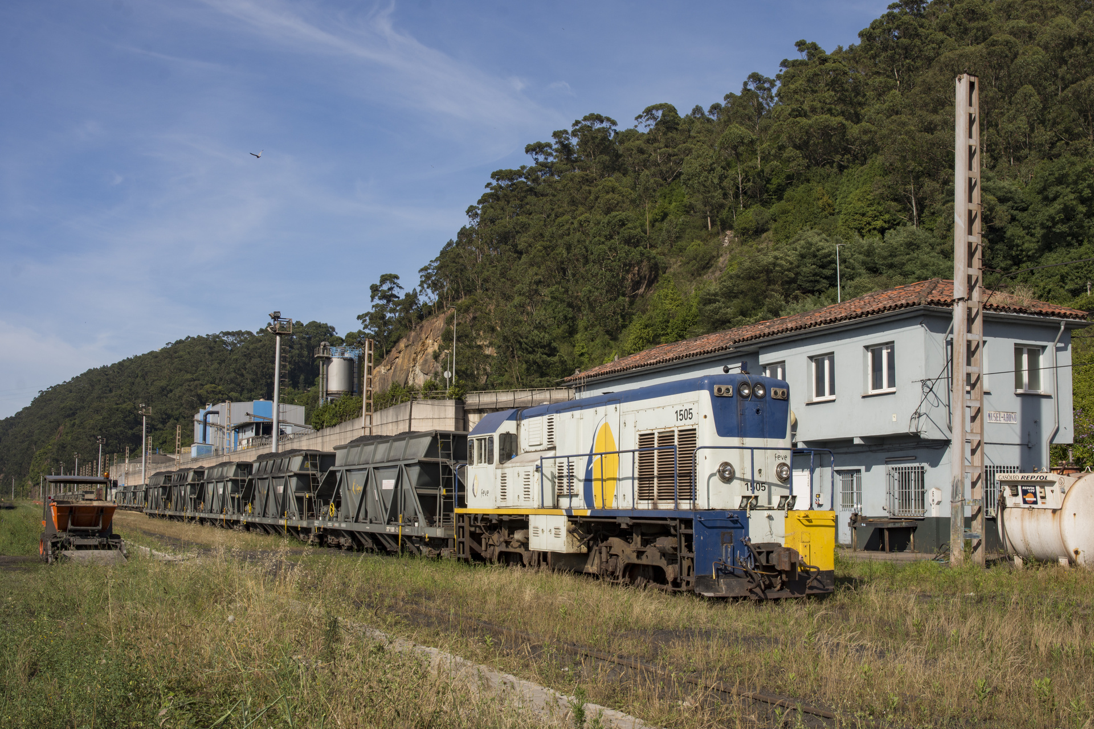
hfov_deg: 51.3
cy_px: 364
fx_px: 1139
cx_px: 547
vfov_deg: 35.5
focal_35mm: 38
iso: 100
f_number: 10
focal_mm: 25
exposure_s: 1/200
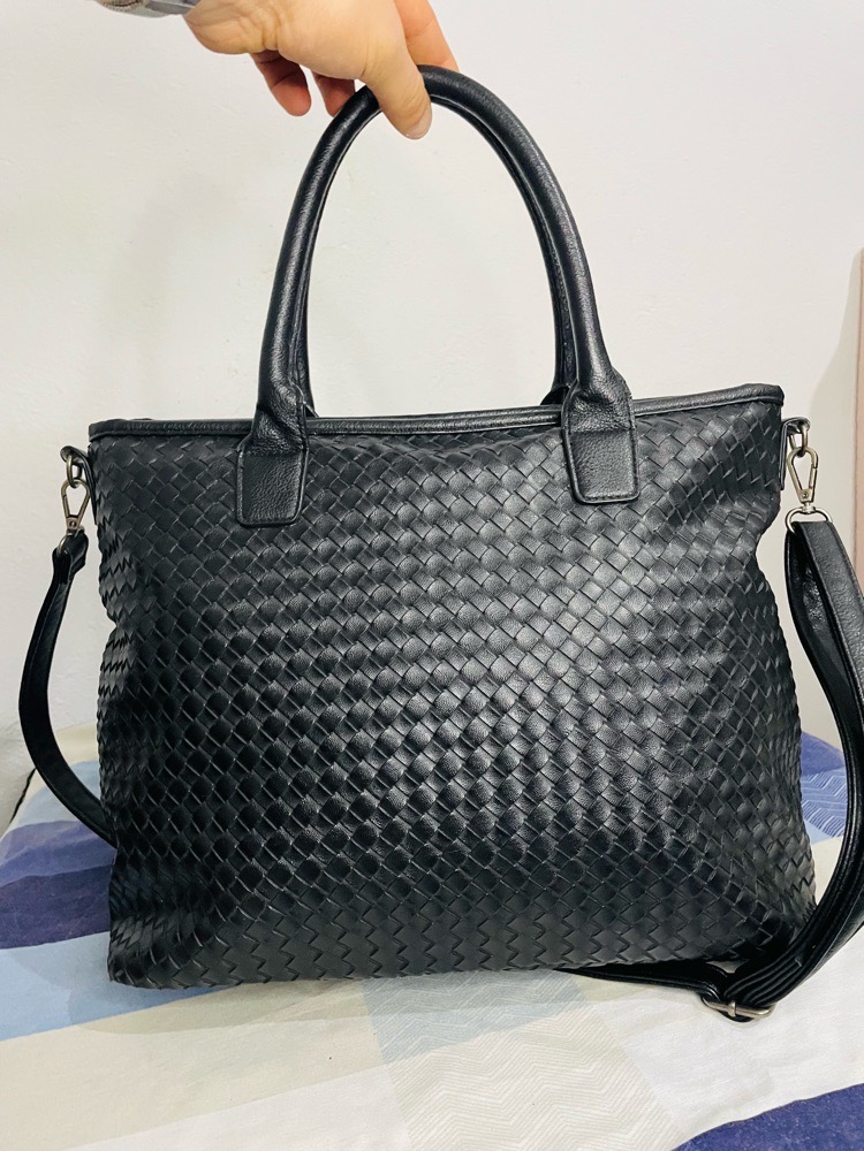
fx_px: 865
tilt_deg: -9.6
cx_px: 432
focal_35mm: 26
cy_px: 576
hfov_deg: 53.1
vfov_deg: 67.3
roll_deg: +4.5
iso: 400
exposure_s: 1/50
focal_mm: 4.2
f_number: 1.6
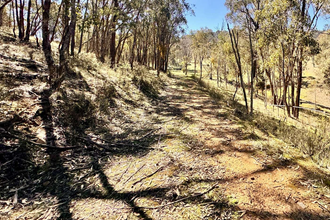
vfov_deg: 59.8
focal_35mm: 20
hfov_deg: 80.9
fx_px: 183
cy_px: 66
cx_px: 222
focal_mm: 2.22
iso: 40
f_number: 2.2
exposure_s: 1/479
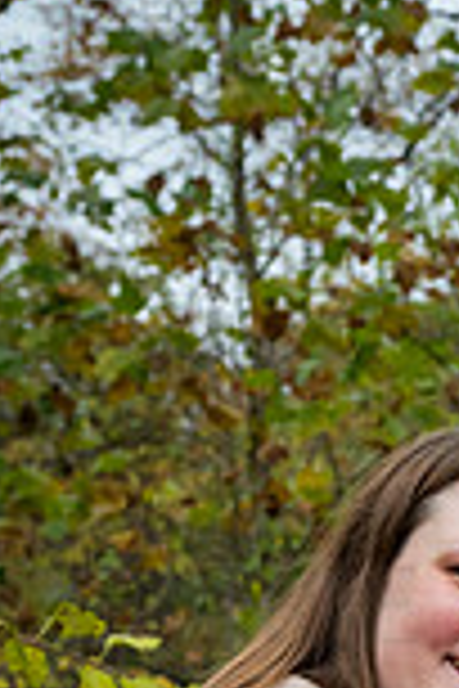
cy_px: 764
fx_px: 2811
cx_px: 662
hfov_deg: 9.1
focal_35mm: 147
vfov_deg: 13.7
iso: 400
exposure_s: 1/500
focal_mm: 50
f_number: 6.3
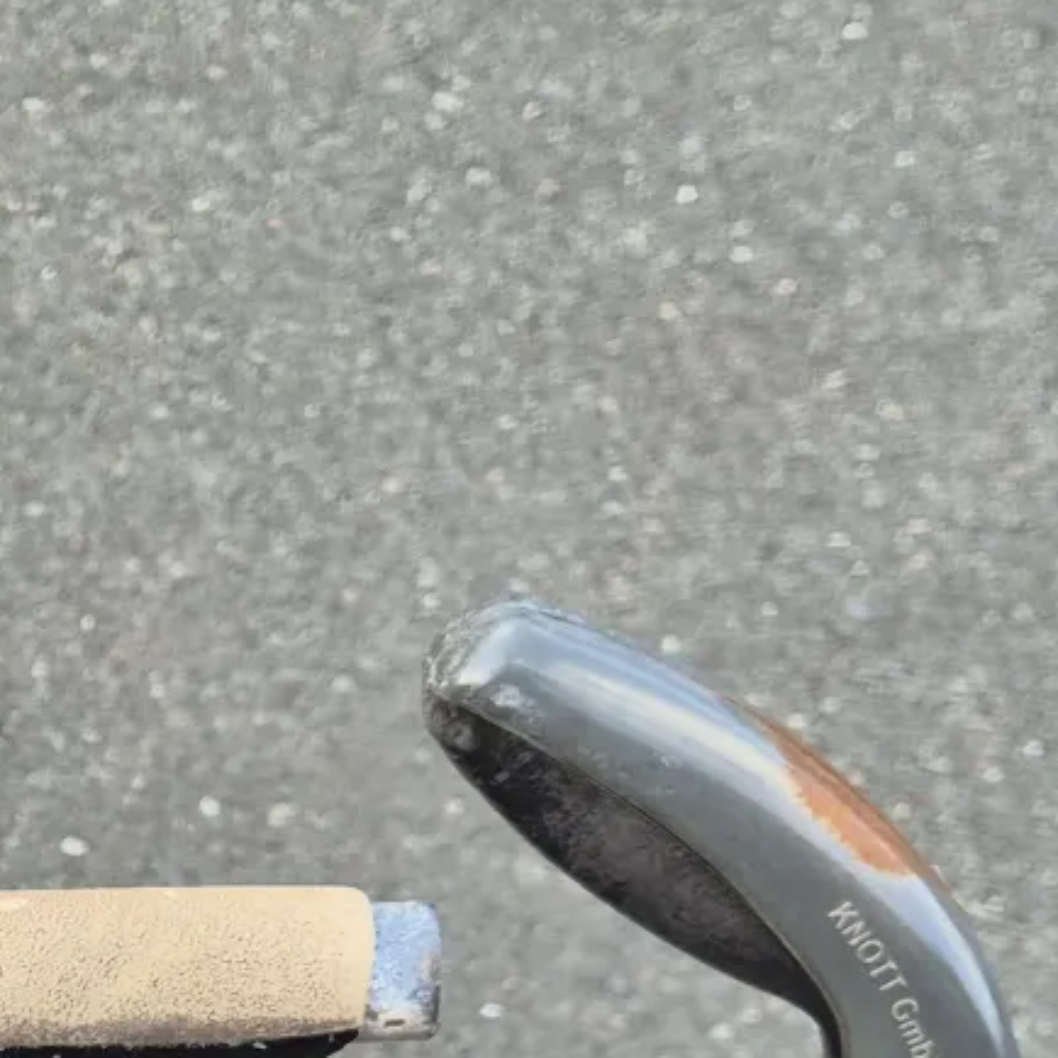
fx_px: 3112
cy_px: 1370
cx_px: -378
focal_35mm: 90
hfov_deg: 17.8
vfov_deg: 18.0
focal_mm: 5.4
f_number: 1.8
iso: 25
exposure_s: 1/201
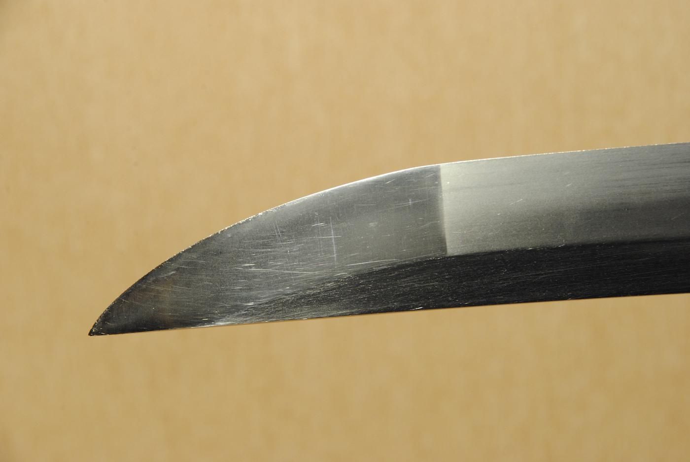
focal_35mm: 188
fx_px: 3598
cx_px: 345
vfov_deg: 7.3
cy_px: 231
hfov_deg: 11.0
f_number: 11
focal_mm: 125
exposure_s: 1/2
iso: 400
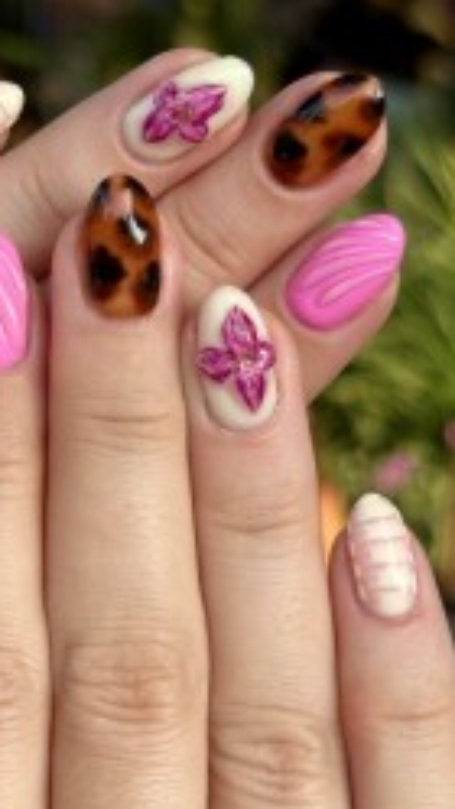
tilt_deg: -12.6
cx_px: 78
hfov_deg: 11.9
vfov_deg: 21.1
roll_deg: -6.1
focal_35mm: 101
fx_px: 2167
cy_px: 461
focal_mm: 6.86
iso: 64
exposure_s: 1/704
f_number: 1.78
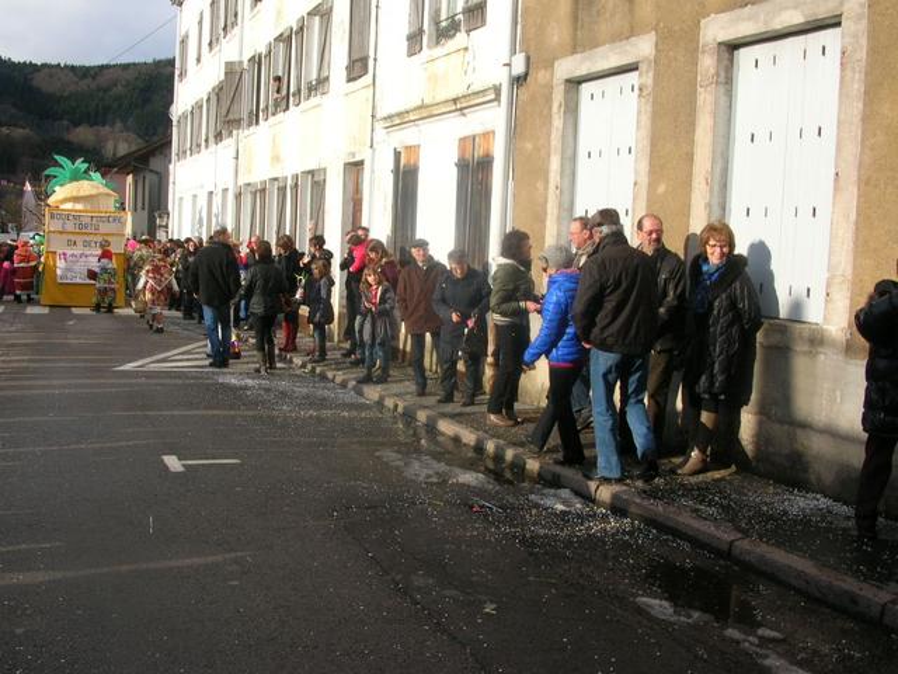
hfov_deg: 52.6
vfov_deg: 40.7
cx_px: 449
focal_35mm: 35
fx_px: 908
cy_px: 337
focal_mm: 5.8
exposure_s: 1/236
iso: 50
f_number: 5.6
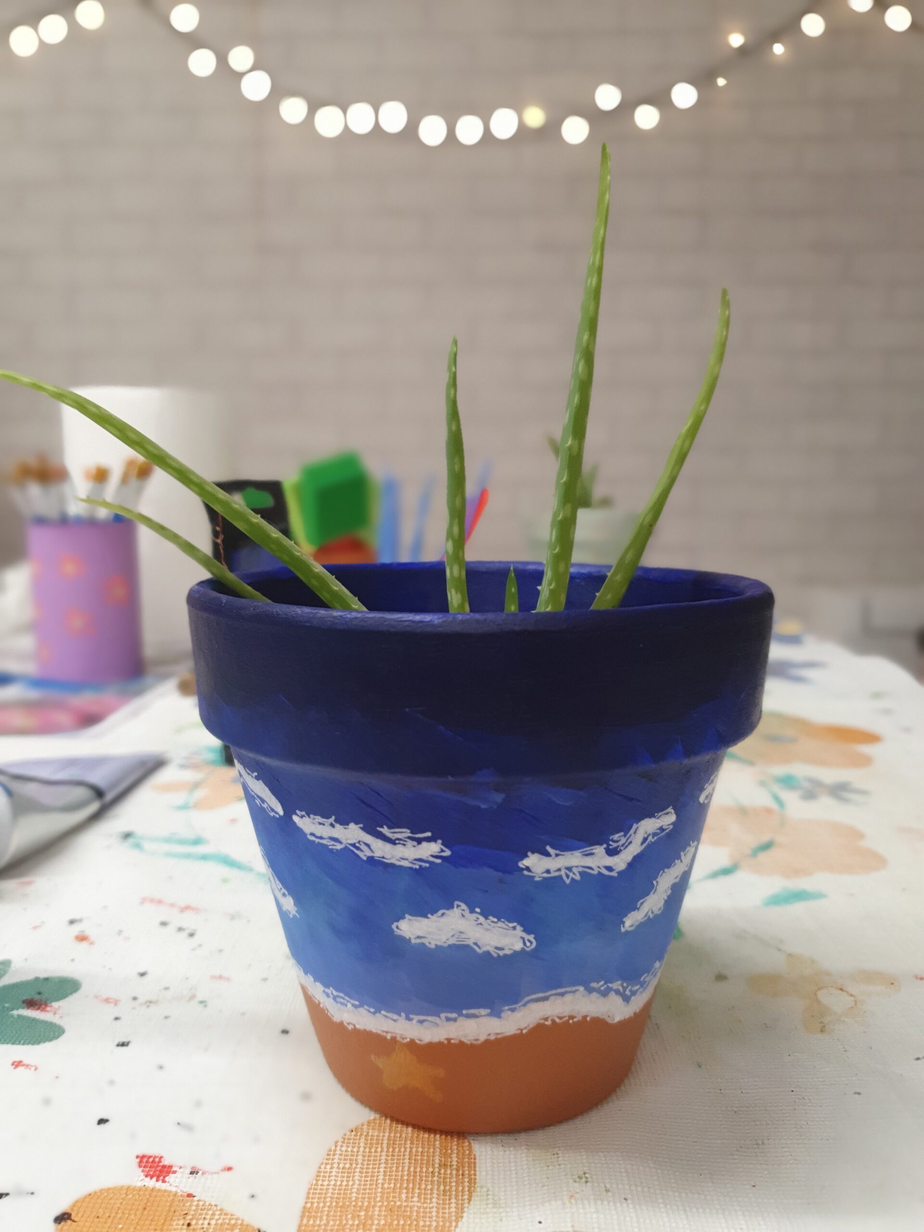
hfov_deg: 53.1
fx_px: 925
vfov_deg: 67.3
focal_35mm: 26
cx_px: 462
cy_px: 616
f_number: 1.5
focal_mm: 4.32
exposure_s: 1/100
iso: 160
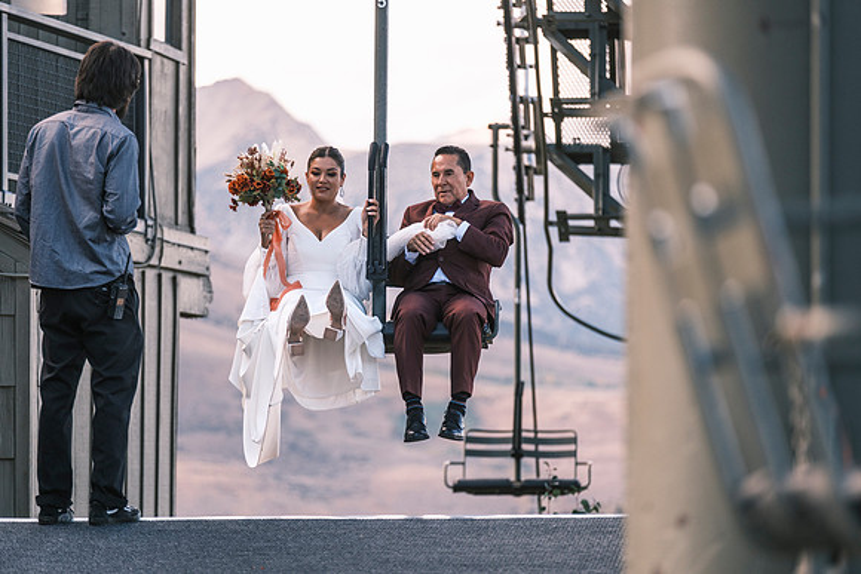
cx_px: 430
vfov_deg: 6.5
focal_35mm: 210
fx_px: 5023
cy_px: 287
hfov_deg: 9.8
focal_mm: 140
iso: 400
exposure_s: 1/800
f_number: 2.8
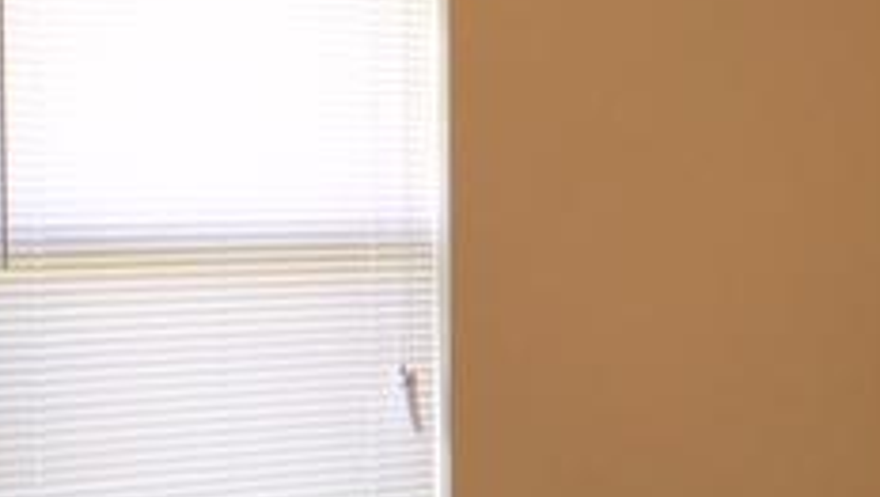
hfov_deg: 24.4
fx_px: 2032
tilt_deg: -2.0
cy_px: 243
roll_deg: +0.2
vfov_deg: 13.9
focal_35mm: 87
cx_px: 501
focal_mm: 4.15
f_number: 2.2
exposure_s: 1/120
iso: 50
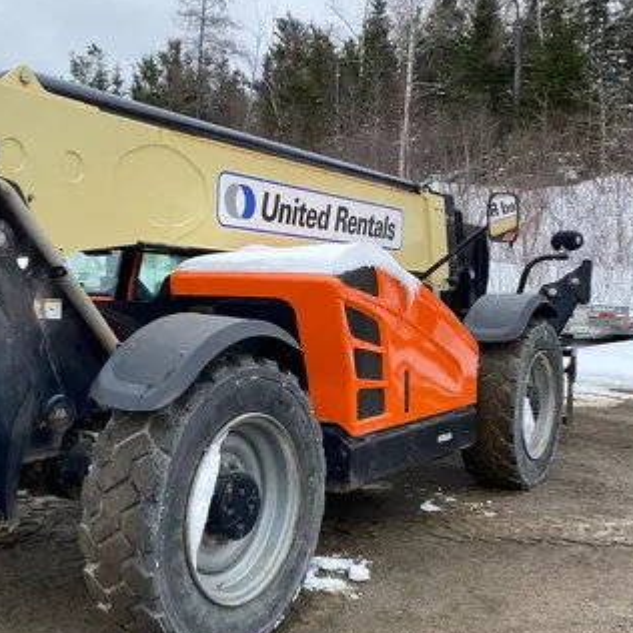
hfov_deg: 41.0
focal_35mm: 40
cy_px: 338
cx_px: 186
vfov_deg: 41.8
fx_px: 828
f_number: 1.8
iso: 32
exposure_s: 1/927
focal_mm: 4.25
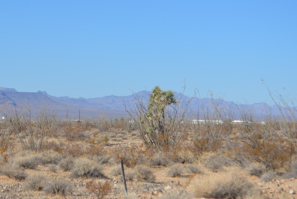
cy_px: 92
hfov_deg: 16.8
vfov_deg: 11.3
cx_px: 115
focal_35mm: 122
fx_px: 1005
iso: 400
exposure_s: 1/2000
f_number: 7.1
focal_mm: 55
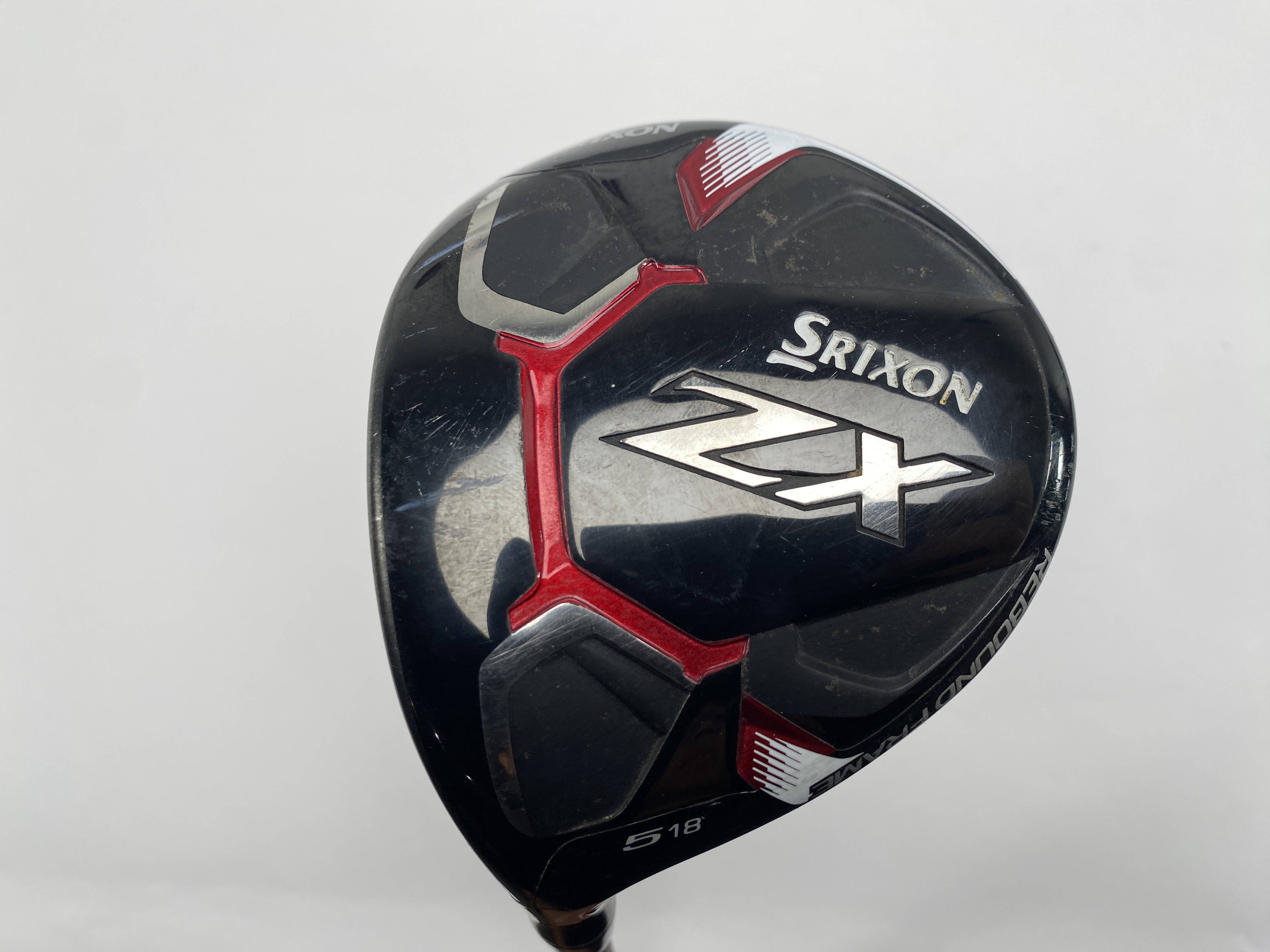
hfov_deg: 69.4
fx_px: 917
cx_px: 635
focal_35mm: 25
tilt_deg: -85.0
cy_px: 476
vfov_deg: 54.9
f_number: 1.8
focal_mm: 4.25
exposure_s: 1/367
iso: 32
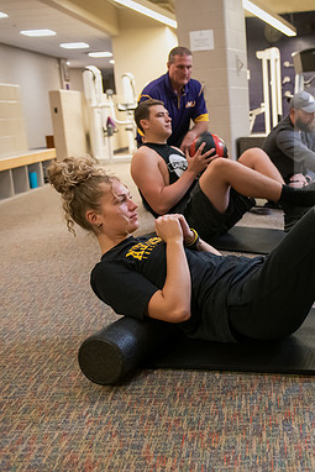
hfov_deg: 29.8
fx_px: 577
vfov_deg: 44.5
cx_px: 257
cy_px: 237
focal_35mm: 44
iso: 2000
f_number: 3.2
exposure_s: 1/200
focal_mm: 29
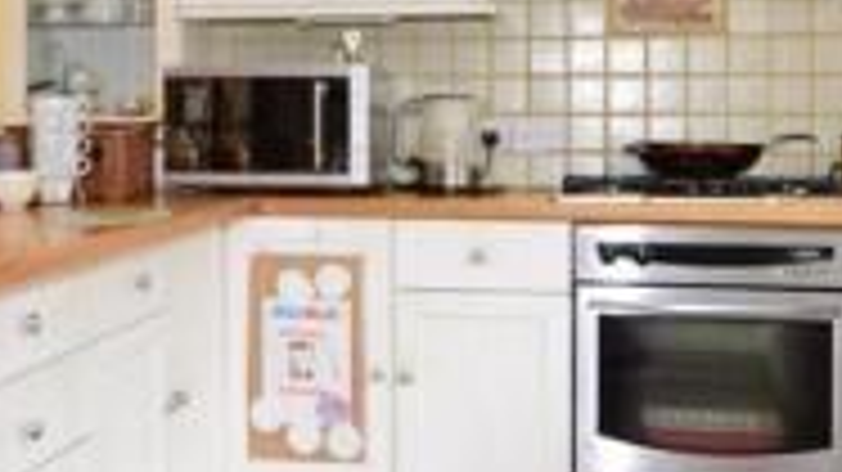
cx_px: 279
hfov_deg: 37.4
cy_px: 115
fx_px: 1227
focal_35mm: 55
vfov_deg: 21.6
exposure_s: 1/20
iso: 400
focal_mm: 10
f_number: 7.1
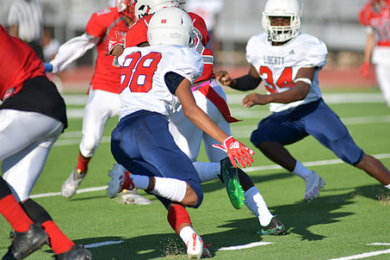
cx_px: 214
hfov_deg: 5.4
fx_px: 4160
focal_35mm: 384
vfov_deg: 3.6
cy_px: 108
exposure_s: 1/2000
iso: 90
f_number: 3.5
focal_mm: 300
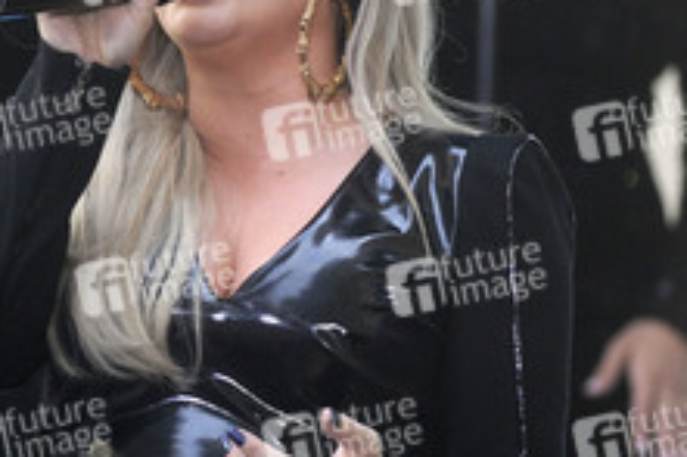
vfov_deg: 2.2
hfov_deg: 3.4
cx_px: 71
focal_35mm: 612
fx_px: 11670
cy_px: 202
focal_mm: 300
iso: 1000
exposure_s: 1/800
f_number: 4
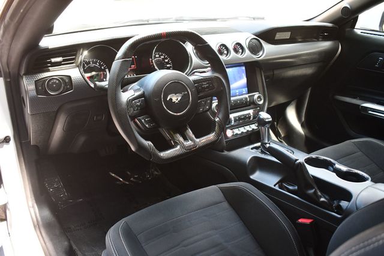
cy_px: 128
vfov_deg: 39.9
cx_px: 192
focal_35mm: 33
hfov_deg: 57.2
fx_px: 352
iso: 1400
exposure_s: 1/125
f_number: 3.8
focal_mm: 22
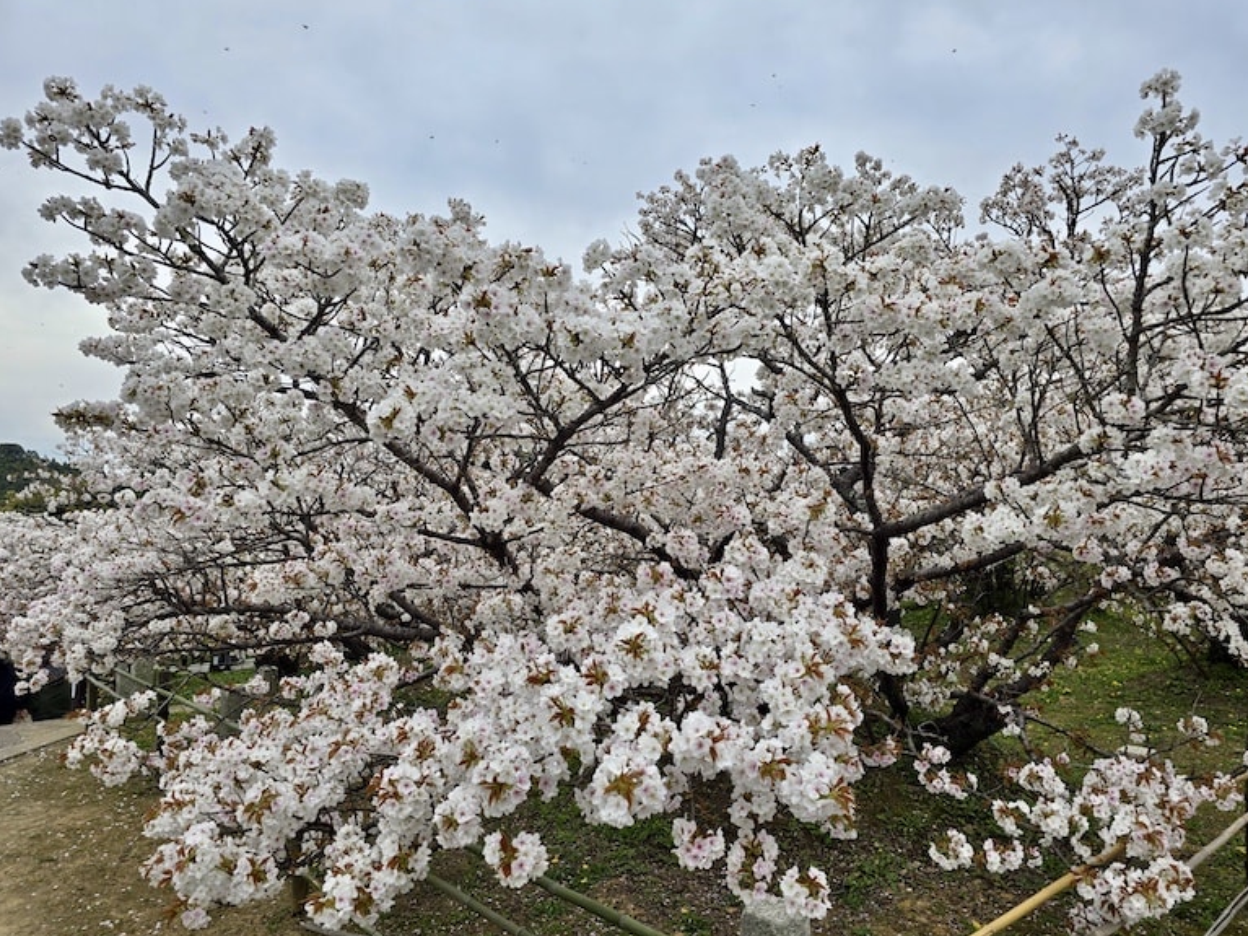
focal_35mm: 24
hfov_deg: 71.6
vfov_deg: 56.8
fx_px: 865
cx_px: 644
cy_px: 470
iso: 12
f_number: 1.7
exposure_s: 1/538
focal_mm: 6.3
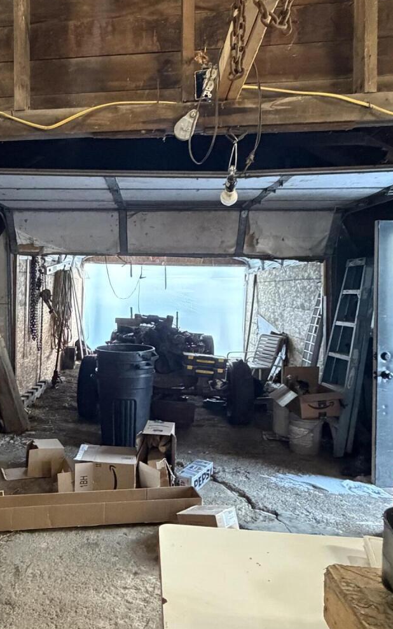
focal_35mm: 30
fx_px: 514
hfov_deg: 40.3
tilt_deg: -0.4
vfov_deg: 62.9
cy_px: 303
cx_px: 84
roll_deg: -1.1
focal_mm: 2.22
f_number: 2.2
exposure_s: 1/60
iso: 1000
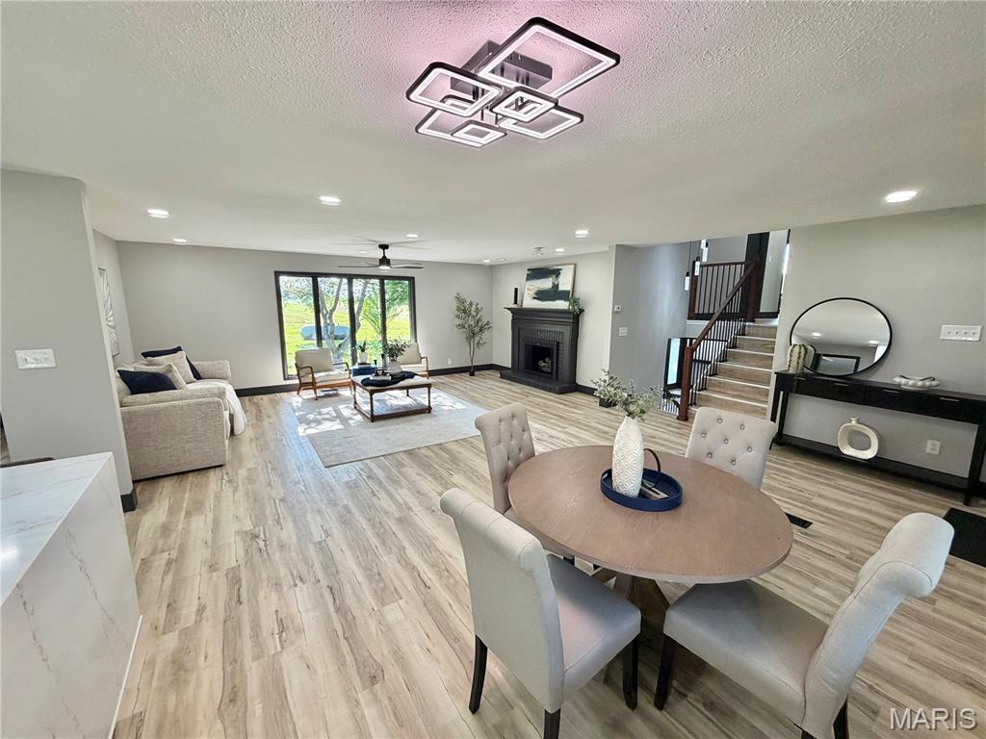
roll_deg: +0.0
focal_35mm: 14
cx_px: 493
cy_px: 370
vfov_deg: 85.7
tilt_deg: -9.9
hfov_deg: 102.1
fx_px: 399
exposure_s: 1/121
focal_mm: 2.22
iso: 160
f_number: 2.2
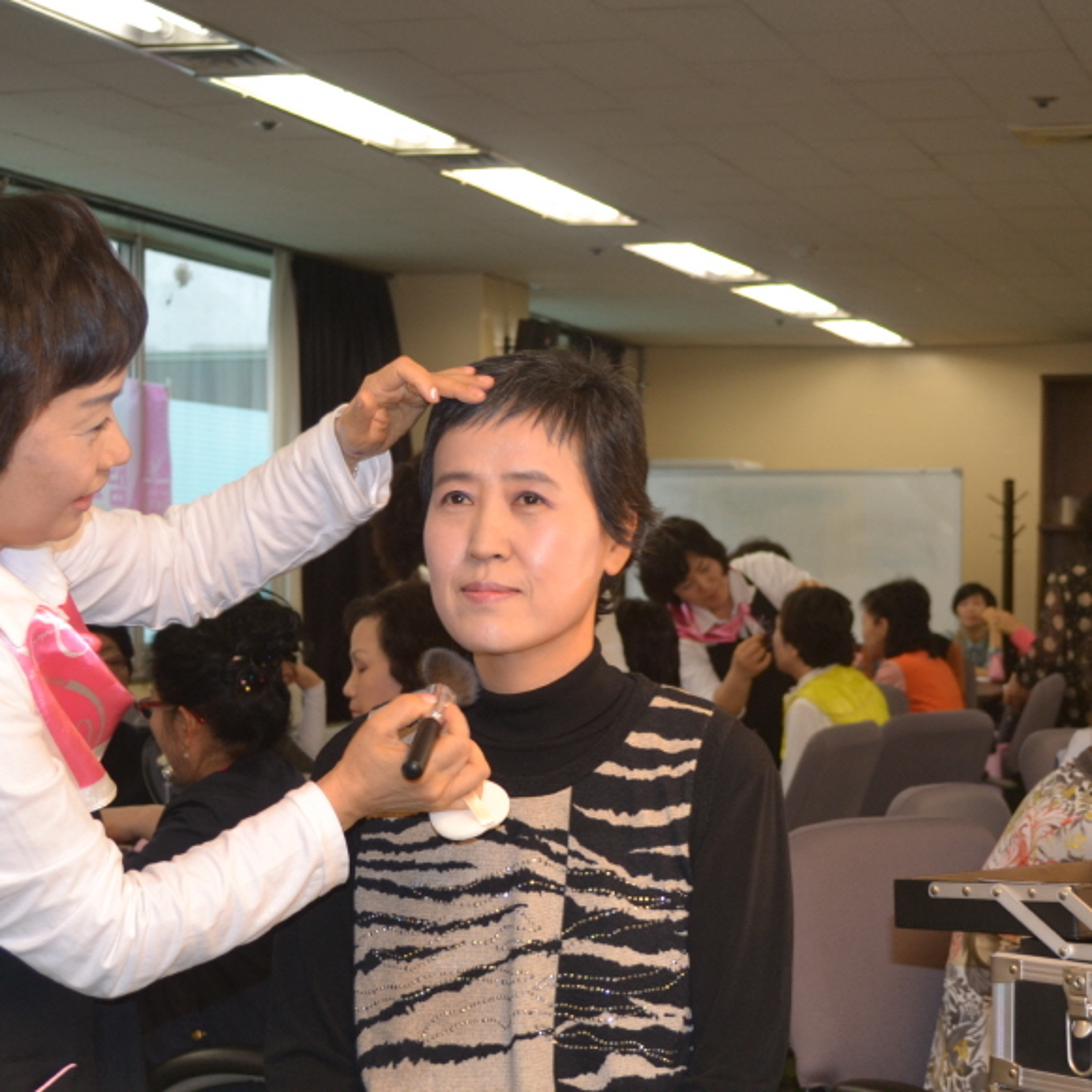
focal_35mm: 73
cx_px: 643
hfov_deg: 23.6
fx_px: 2605
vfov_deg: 23.6
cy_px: 674
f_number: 4.2
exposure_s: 1/30
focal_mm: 26
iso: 160
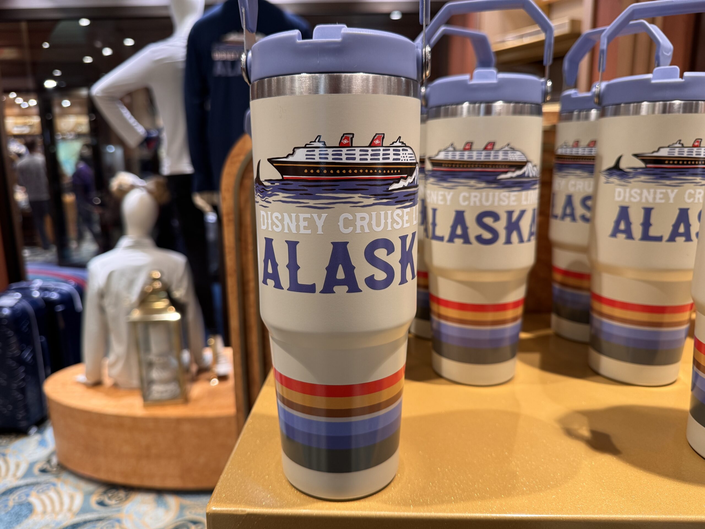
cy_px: 264
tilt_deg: -12.9
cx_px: 352
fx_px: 489
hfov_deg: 71.6
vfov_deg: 56.8
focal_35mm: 24
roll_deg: +1.1
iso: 125
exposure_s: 1/60
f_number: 1.78
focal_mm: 6.76
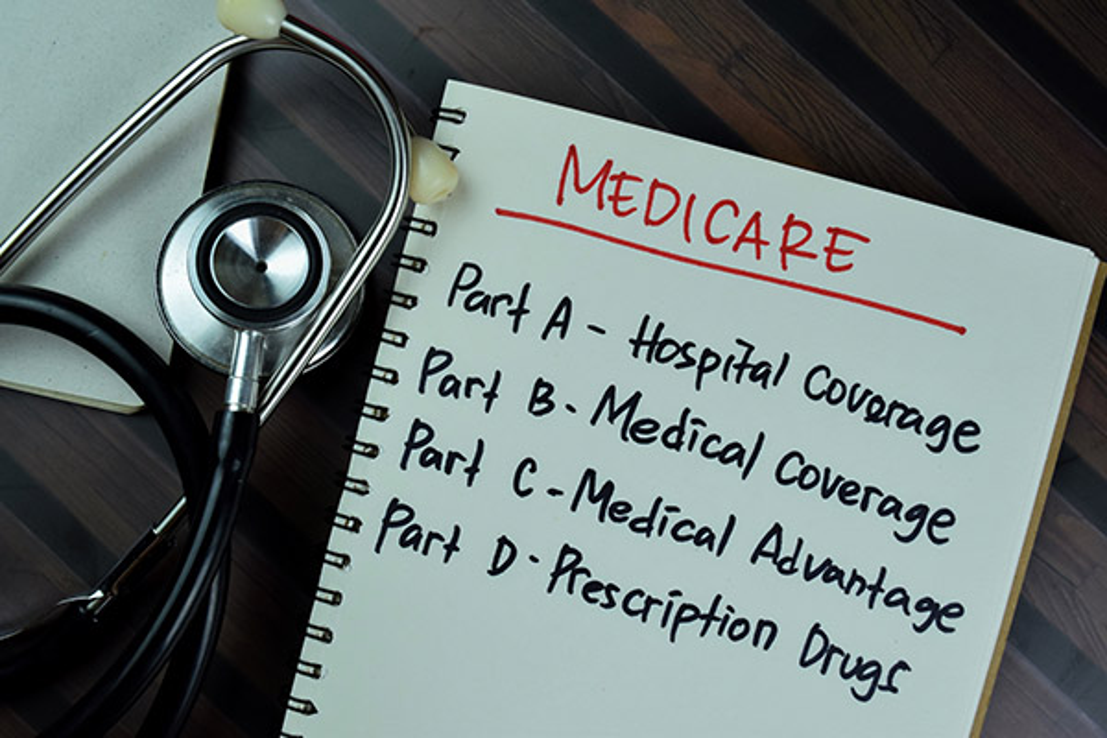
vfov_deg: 34.2
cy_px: 369
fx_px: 1199
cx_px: 554
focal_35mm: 39
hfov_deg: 49.6
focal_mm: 26
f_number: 8
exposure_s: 1/80
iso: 800
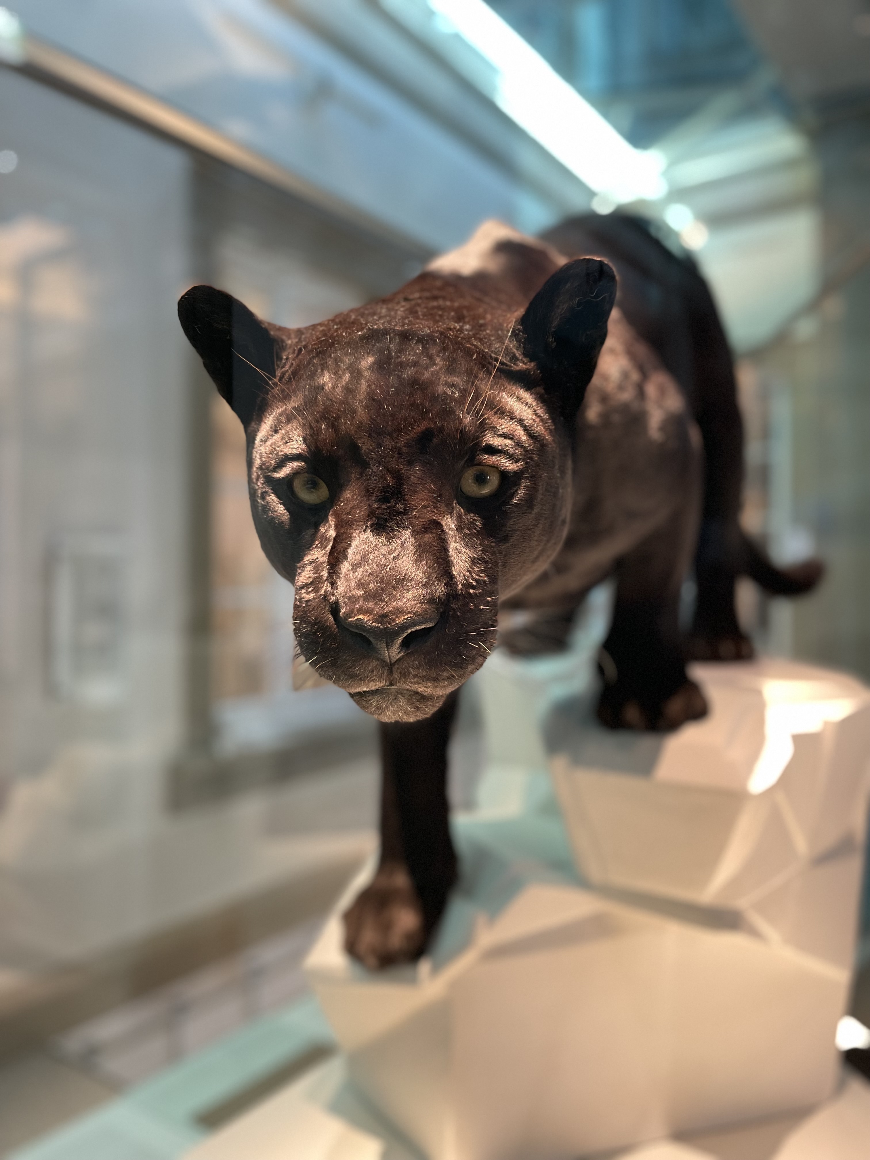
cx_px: 435
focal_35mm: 26
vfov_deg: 67.3
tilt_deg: -0.2
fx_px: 871
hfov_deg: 53.1
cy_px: 580
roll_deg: -0.2
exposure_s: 1/60
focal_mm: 4.2
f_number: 1.6
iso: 320
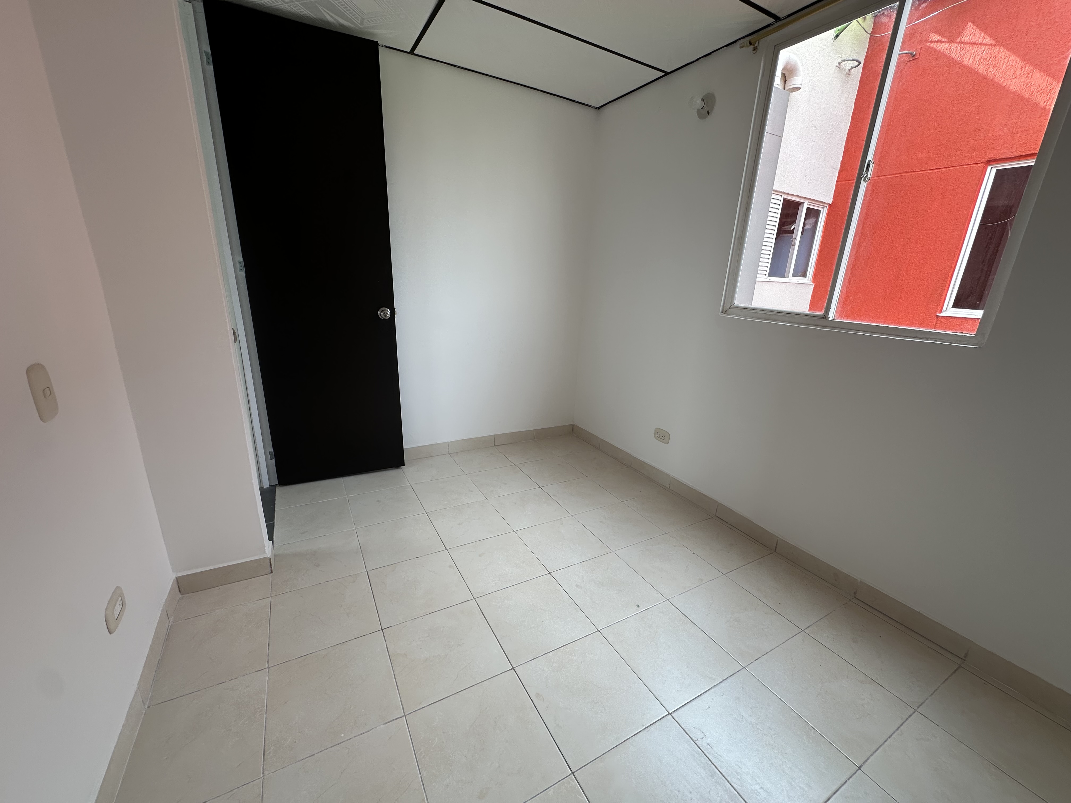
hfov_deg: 102.1
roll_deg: -2.3
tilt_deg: -15.8
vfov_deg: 85.7
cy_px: 402
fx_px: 433
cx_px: 536
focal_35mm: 14
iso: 40
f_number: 2.2
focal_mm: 2.22
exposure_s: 1/104
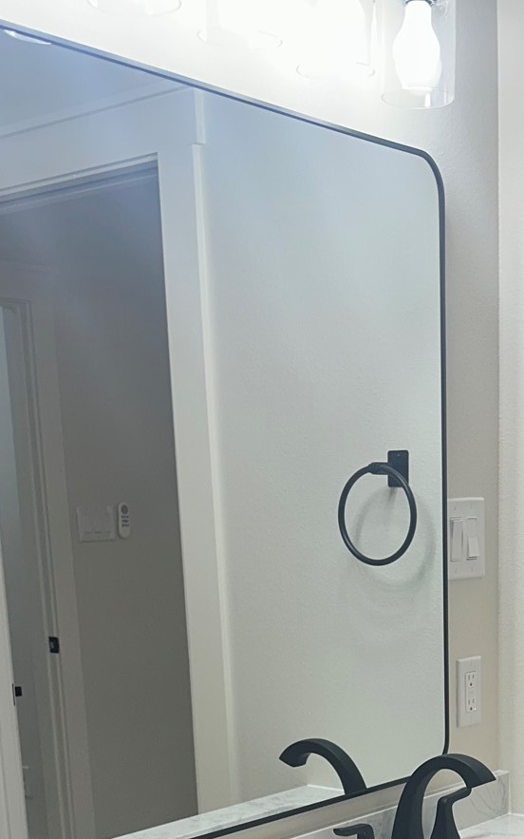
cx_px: 418
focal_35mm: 59
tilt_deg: -13.6
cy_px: 875
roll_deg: +1.4
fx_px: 1348
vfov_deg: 31.4
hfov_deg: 21.7
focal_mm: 6.86
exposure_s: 1/120
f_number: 1.78
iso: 64
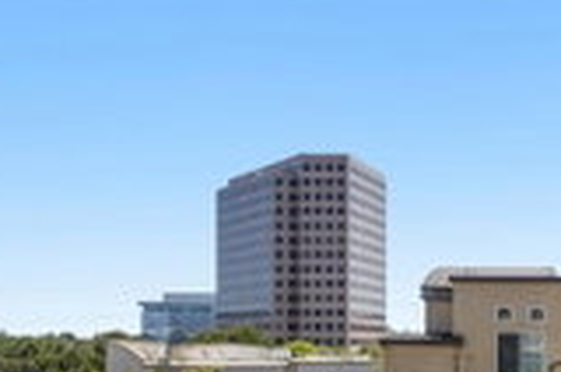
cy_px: 367
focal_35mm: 60
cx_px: 675
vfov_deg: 21.8
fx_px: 933
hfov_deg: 28.9
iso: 100
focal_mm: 20
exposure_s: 1/200
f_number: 9
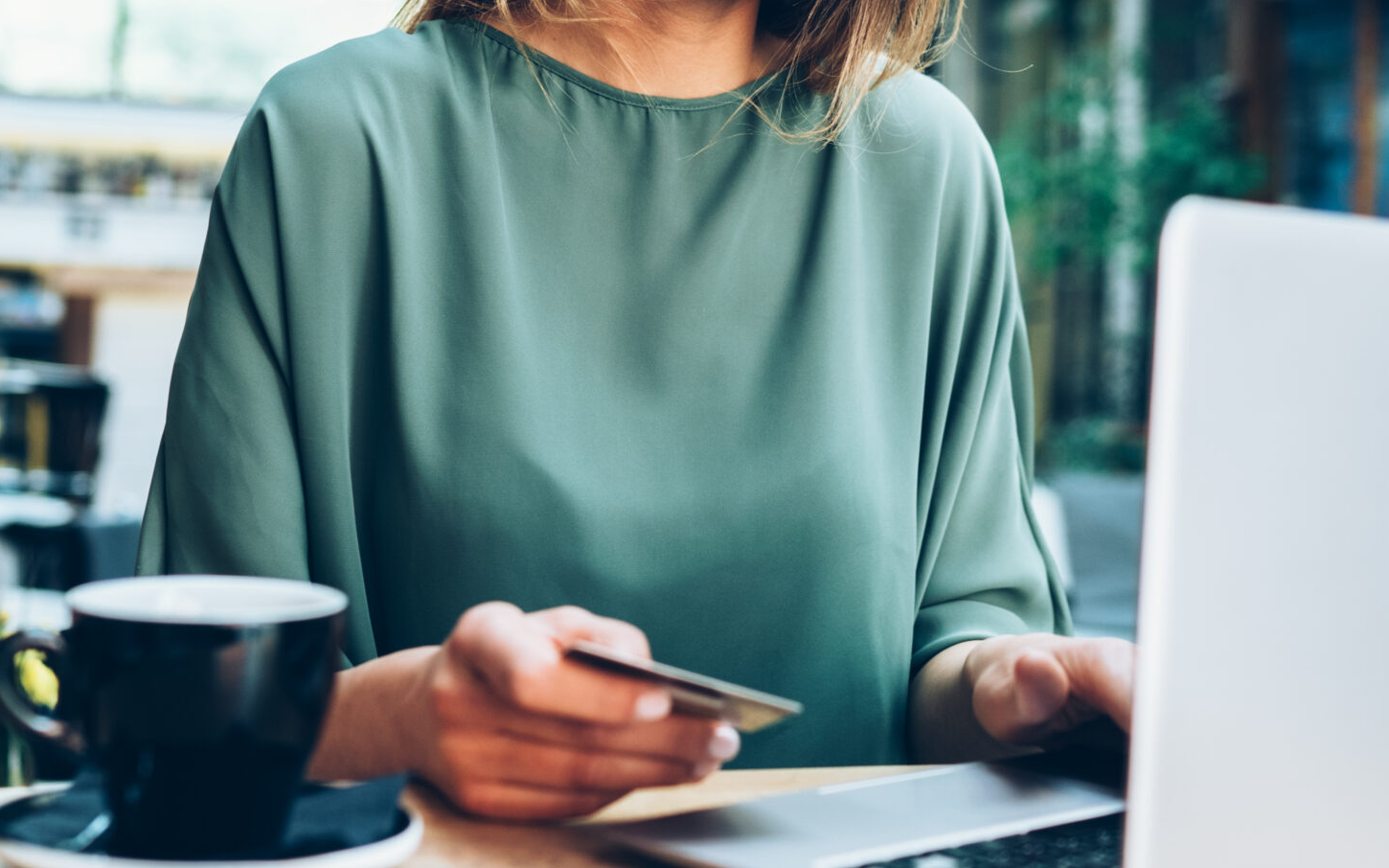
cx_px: 662
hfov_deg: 32.5
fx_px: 2385
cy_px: 242
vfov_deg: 20.5
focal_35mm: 63
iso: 640
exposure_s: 1/160
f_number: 2.2
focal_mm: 35
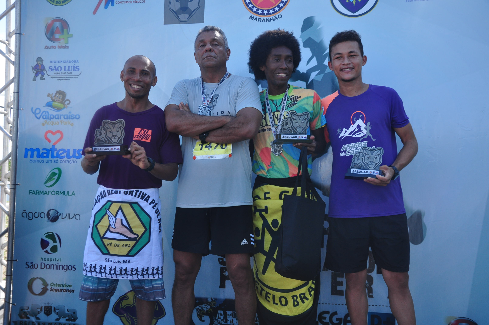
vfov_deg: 22.6
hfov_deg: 33.4
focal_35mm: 60
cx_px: 244
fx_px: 814
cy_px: 162
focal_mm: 40
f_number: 7.1
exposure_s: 1/500
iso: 320
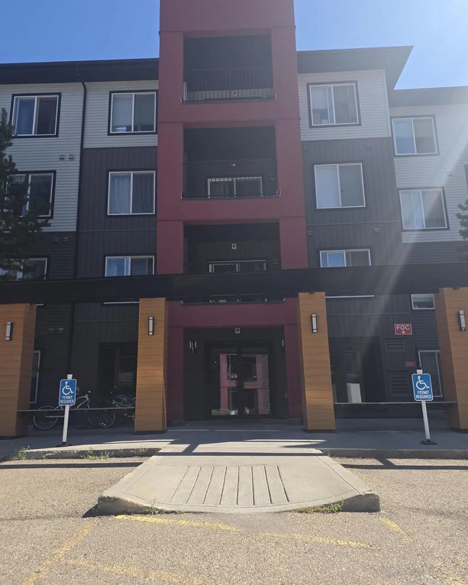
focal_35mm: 25
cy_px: 302
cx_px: 231
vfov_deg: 68.1
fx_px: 433
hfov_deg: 56.8
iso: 12
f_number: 1.7
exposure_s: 1/449
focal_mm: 6.25
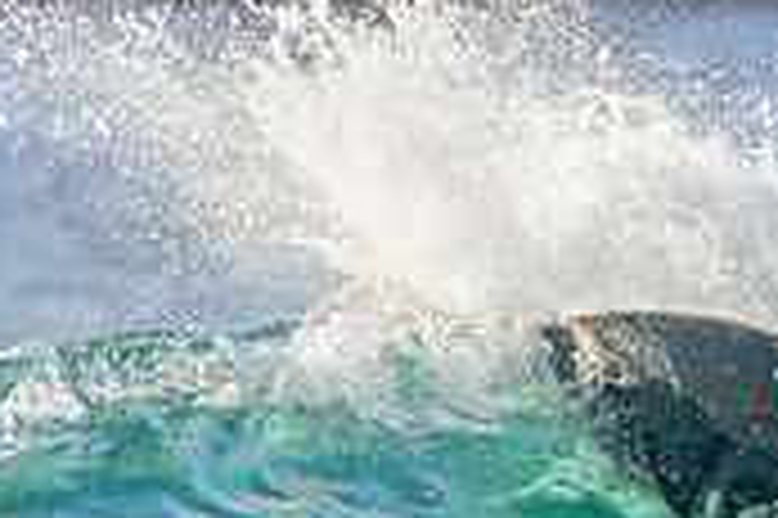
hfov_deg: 1.0
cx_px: 922
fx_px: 44476
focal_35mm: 2060
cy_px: 264
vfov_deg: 0.7
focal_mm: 500
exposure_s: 1/2000
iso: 250
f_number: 5.6
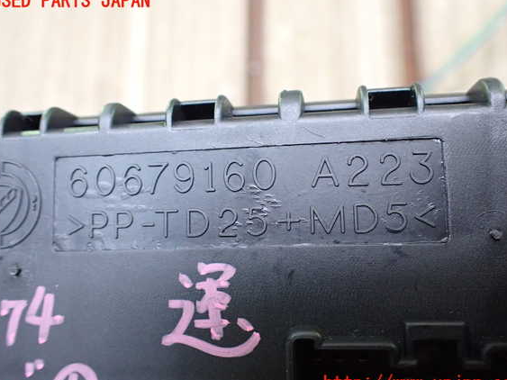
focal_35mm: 32
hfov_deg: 56.8
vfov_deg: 44.1
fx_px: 469
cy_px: 193
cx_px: 257
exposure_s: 1/40
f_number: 2.3
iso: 800
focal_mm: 5.4
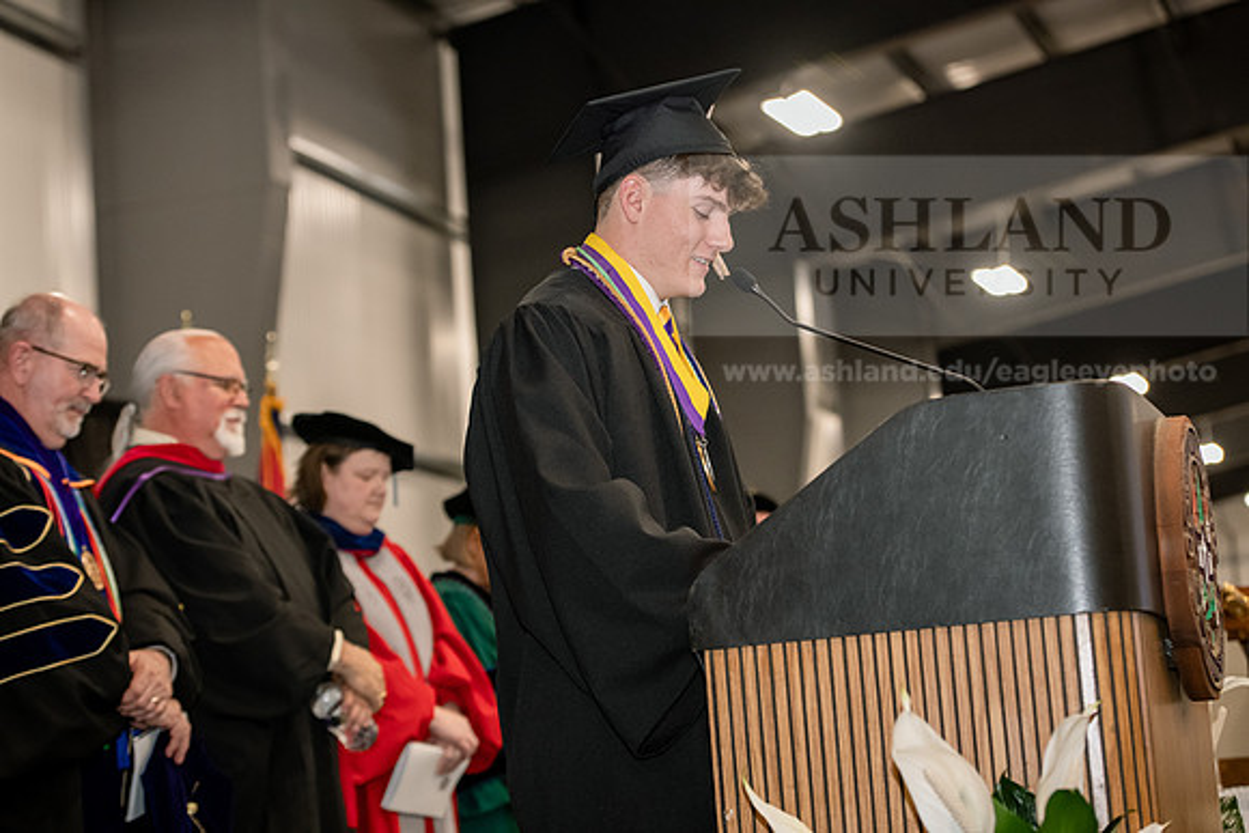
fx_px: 2950
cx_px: 624
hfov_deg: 23.9
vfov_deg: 16.1
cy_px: 416
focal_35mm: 85
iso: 2500
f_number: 4
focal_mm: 85
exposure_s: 1/200
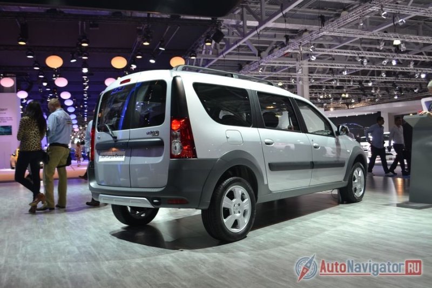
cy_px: 144
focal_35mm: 33
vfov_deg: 40.0
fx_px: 396
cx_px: 216
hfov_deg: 57.2
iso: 400
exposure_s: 1/80
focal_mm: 22
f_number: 4.5
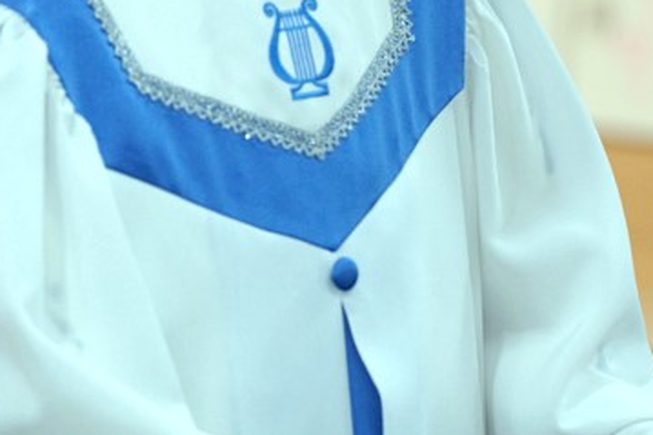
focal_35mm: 502
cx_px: 535
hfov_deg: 4.1
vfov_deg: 2.7
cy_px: -106
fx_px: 9101
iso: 1600
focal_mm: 200
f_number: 4
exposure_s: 1/250
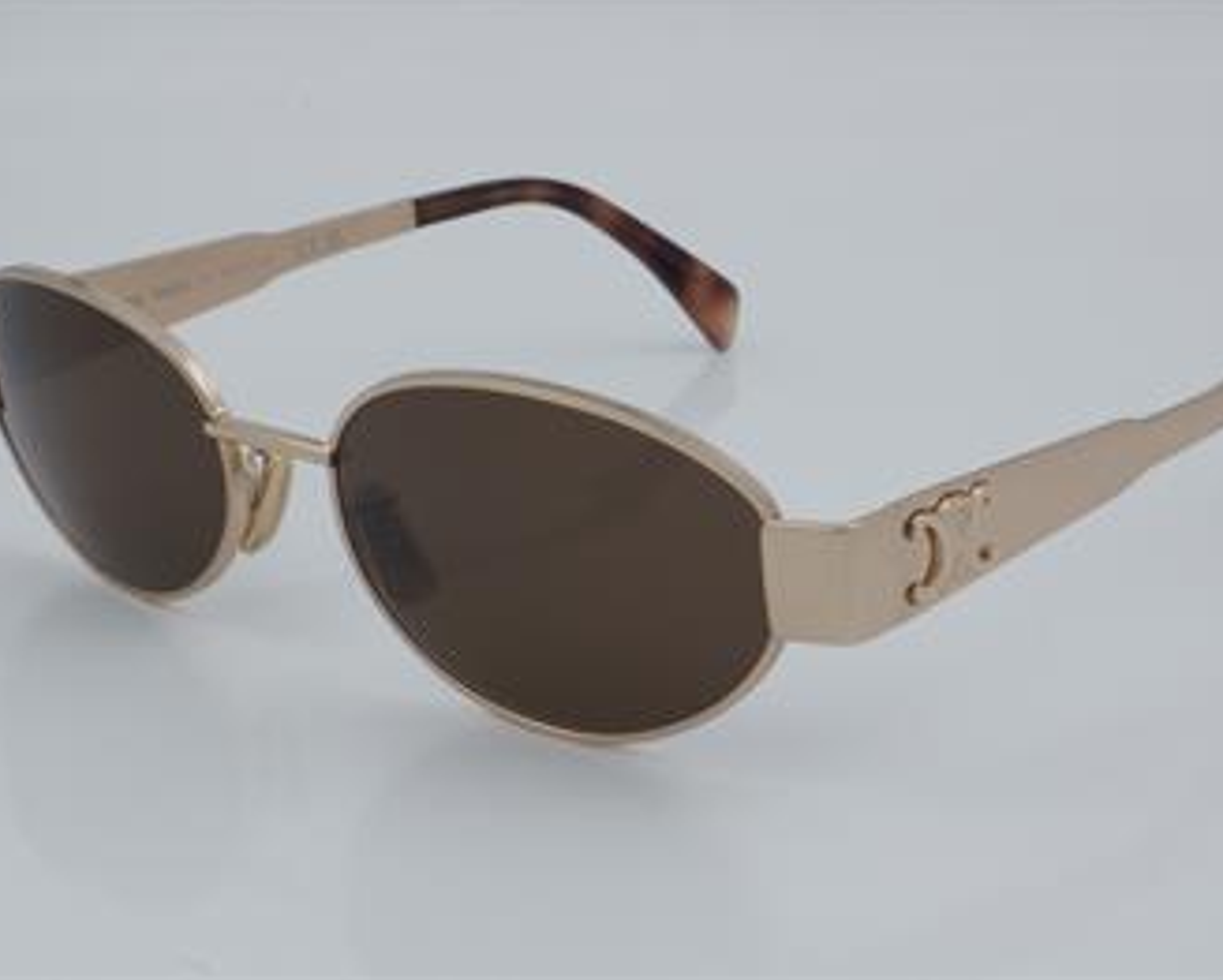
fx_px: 3115
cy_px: 486
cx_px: 669
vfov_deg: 17.9
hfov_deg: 22.2
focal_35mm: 86
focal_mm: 50
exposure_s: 1/4
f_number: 32
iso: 100
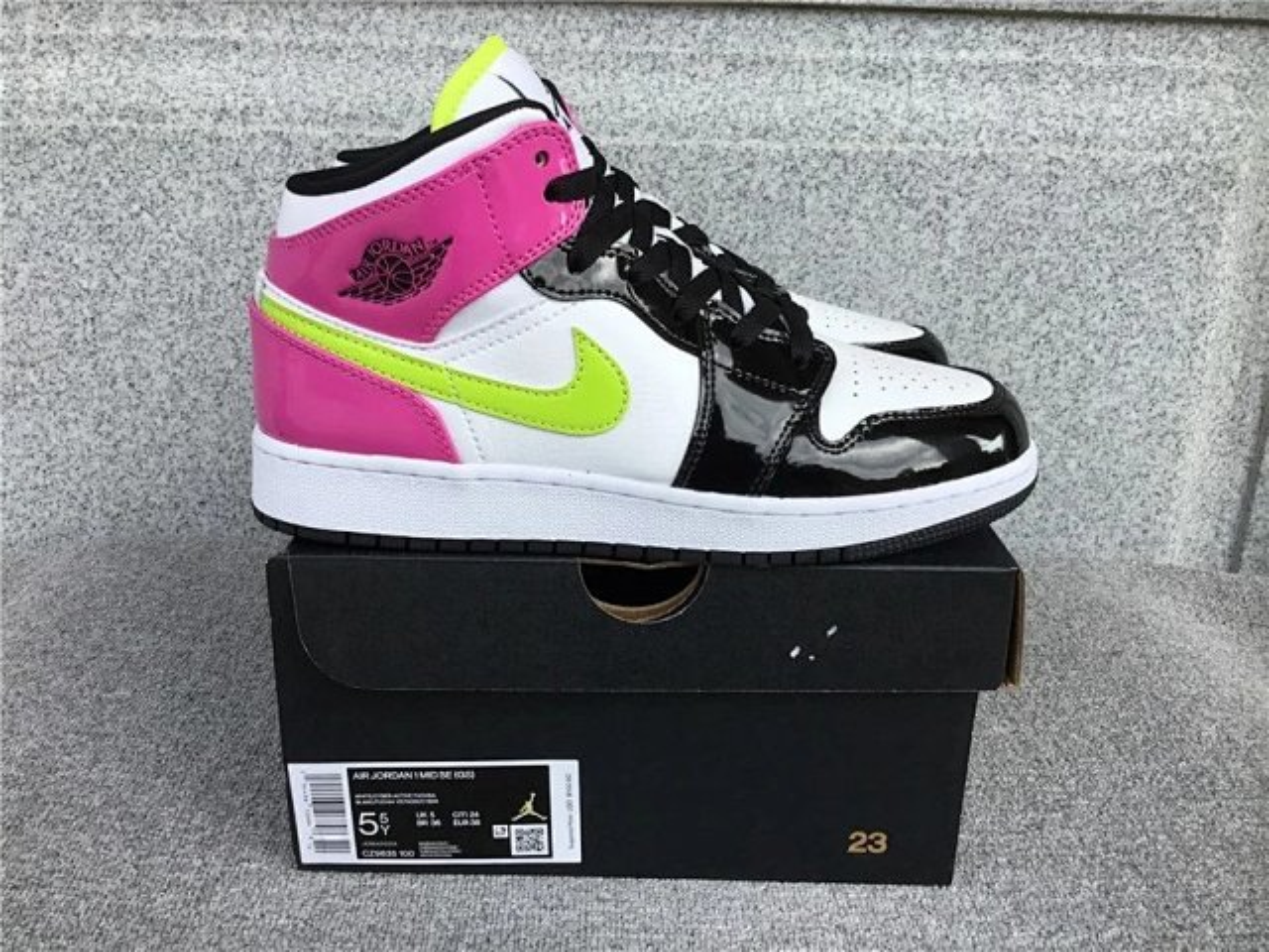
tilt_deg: -19.7
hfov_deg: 58.4
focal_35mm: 31
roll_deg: -1.6
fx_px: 1136
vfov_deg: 45.4
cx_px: 634
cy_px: 476
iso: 25
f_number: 2.4
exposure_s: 1/407
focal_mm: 3.3
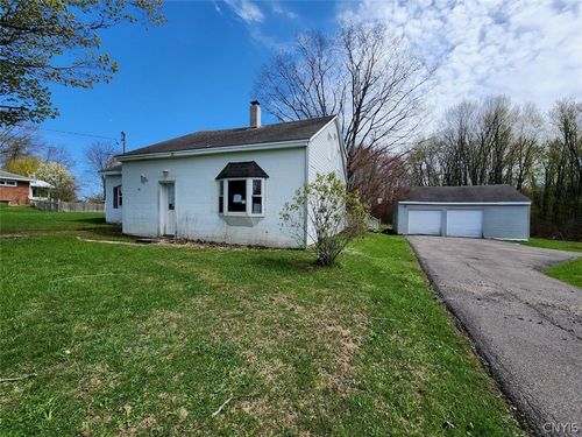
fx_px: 219
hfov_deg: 106.2
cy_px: 218
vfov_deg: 89.9
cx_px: 291
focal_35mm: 13
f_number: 2.2
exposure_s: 1/1700
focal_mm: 2.2
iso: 50
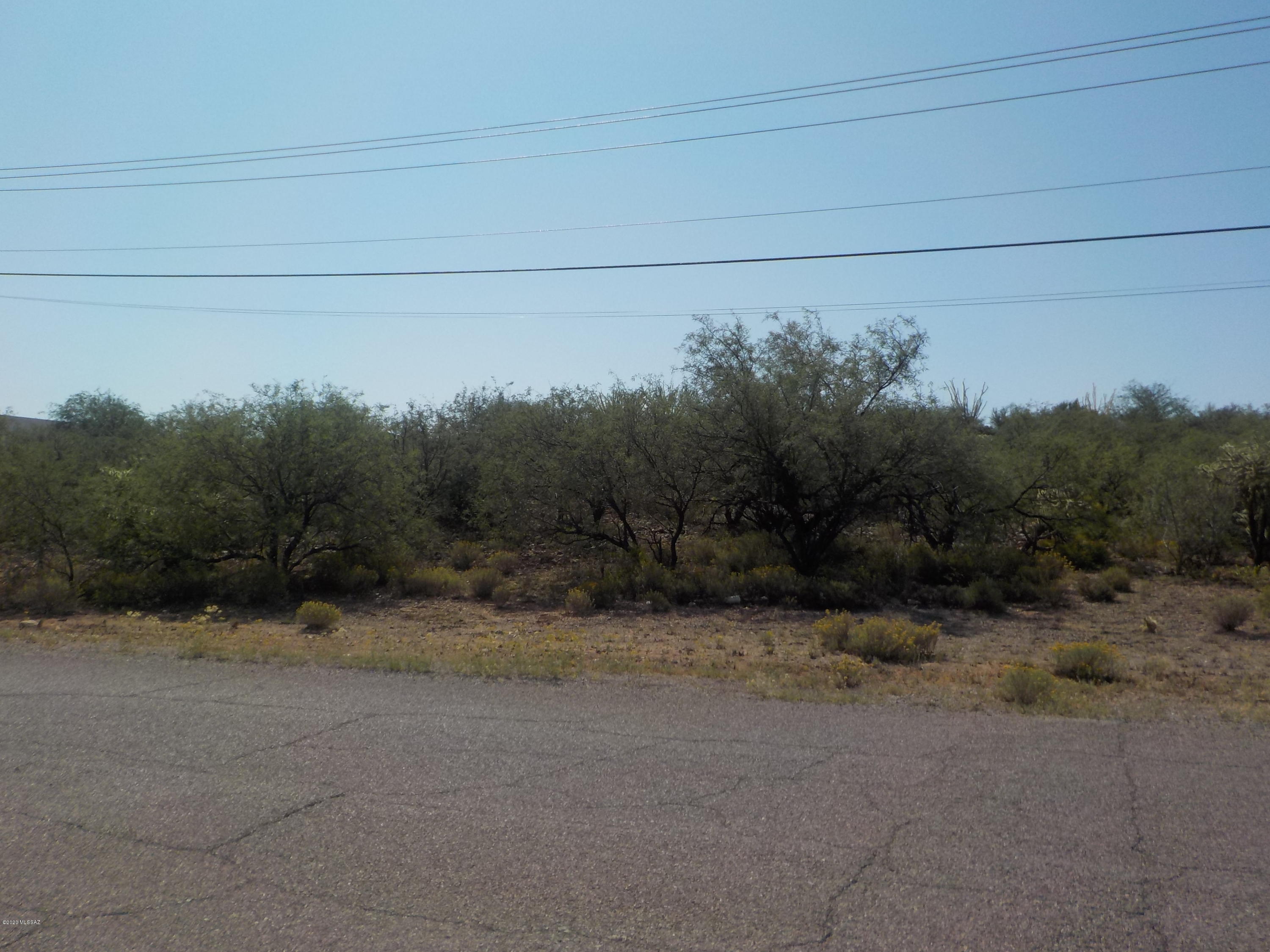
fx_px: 1101
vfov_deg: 46.8
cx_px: 635
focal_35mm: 30
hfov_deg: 60.0
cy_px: 476
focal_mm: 4.1
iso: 125
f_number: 3.3
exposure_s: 1/2000
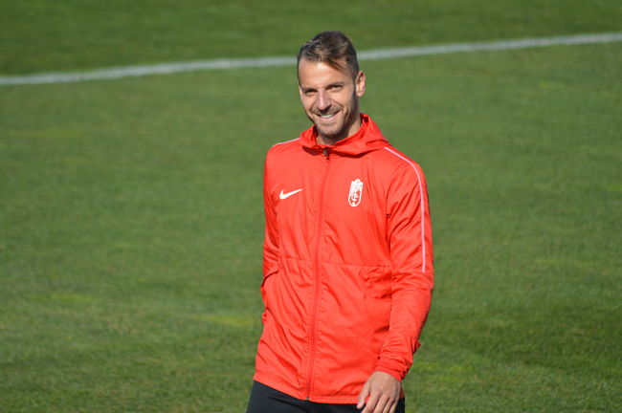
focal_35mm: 450
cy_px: 206
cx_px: 311
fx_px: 7767
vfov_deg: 3.0
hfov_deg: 4.6
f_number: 5.6
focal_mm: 300
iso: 400
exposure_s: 1/1600
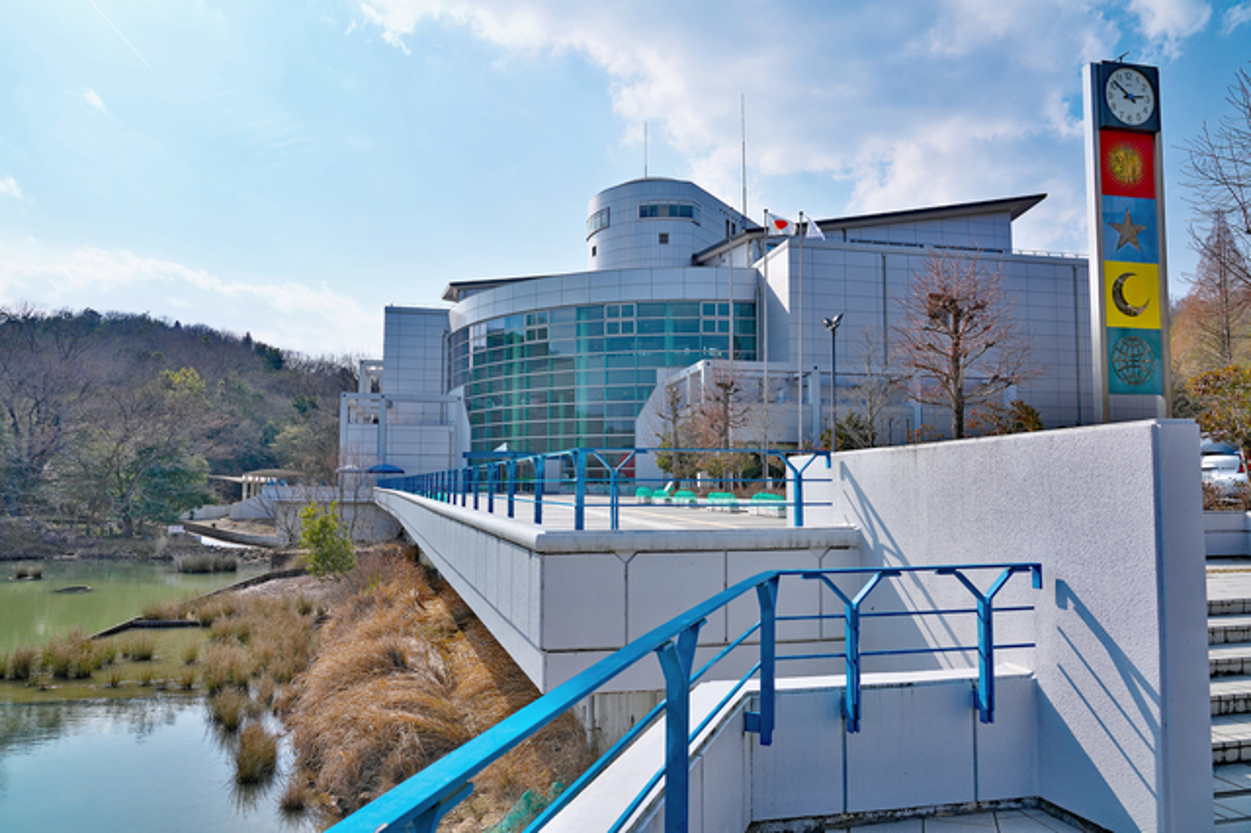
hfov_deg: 73.8
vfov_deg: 53.1
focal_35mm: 24
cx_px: 626
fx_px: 834
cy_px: 416
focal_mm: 24
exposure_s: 1/160
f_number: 10
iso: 100
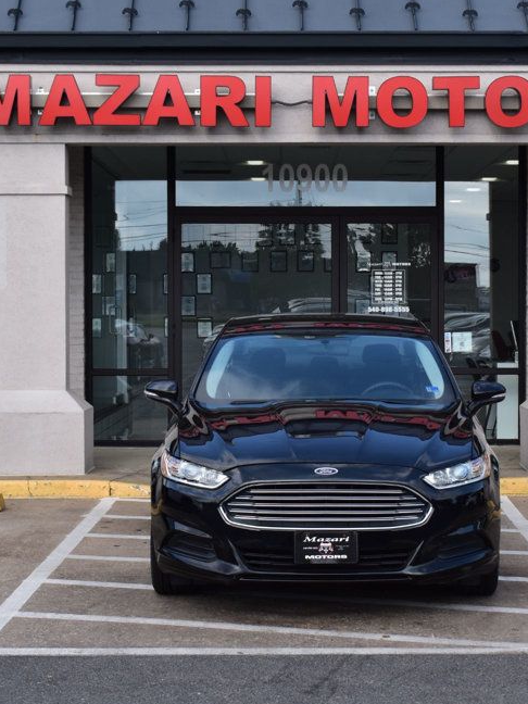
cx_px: 328
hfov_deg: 18.5
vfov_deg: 24.5
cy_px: 361
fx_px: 1622
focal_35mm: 80
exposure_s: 1/320
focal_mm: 35
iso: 400
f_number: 10
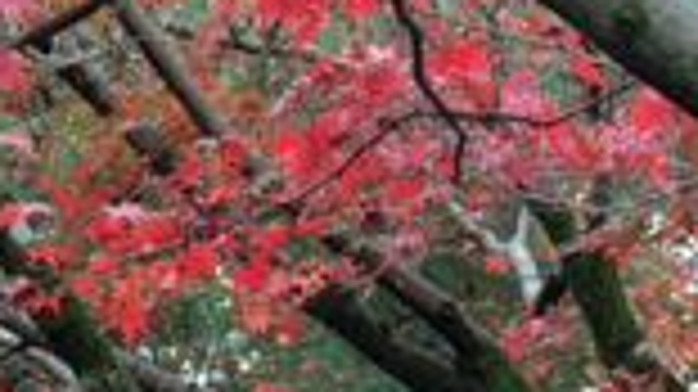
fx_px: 3866
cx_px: 342
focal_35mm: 209
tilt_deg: +26.4
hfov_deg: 10.3
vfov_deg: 5.7
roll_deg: -2.8
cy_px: -351
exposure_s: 1/60
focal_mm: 4.15
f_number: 2.2
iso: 25
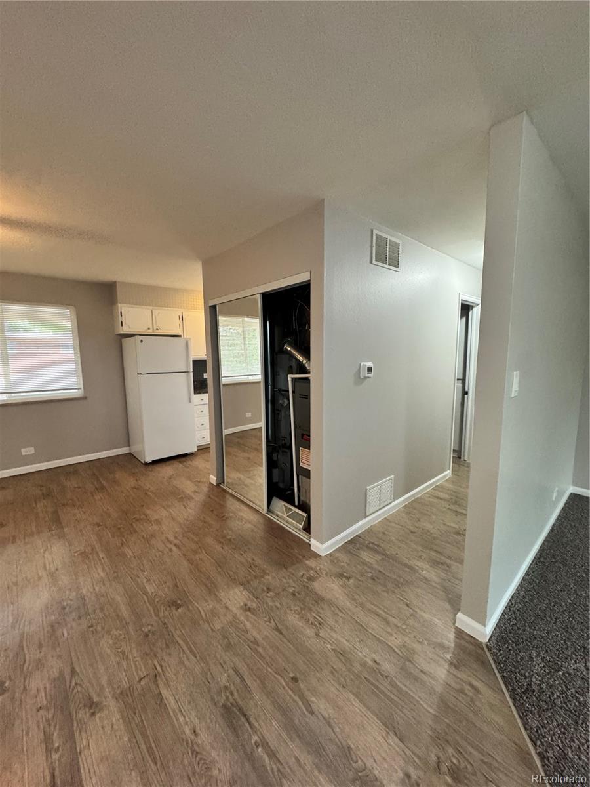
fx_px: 318
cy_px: 394
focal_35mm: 14
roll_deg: +1.3
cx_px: 295
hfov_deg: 85.7
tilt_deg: -6.4
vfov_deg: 102.1
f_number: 2.2
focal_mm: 2.22
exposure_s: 1/60
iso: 640
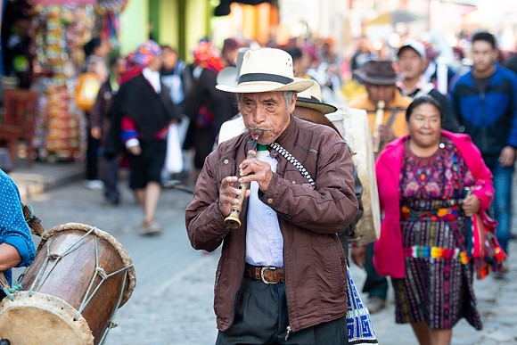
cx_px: 262
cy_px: 143
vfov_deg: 11.3
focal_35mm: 122
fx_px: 1749
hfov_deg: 16.8
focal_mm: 102
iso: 160
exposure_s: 1/125
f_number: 2.8
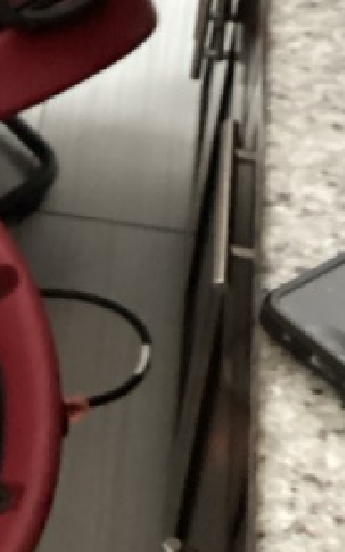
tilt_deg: -42.0
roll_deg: +1.5
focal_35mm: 102
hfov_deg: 12.2
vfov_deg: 20.2
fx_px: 1536
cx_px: -181
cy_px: 134
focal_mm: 3.3
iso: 800
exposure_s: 1/15
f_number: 2.4
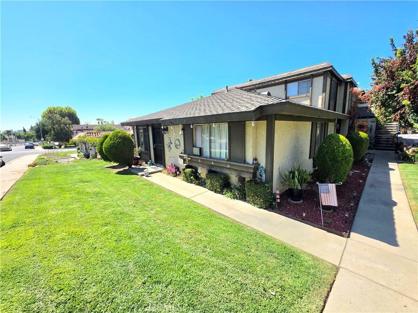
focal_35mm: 13
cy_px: 156
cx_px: 209
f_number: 1.9
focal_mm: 2.2
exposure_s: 1/1667
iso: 40
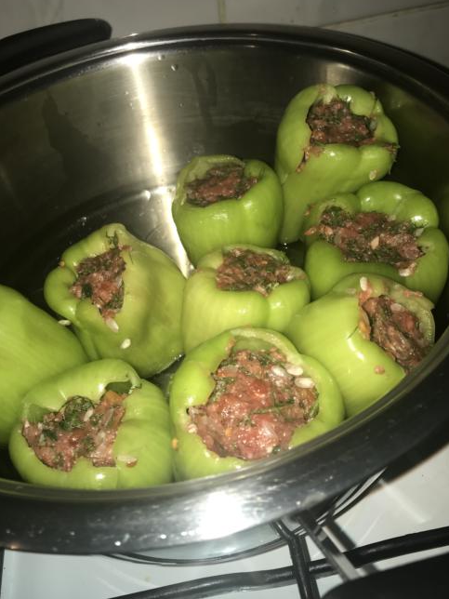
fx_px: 519
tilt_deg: -47.3
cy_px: 296
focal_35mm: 30
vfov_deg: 60.0
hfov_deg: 46.8
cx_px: 224
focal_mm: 3.99
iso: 20
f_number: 1.8
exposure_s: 1/97
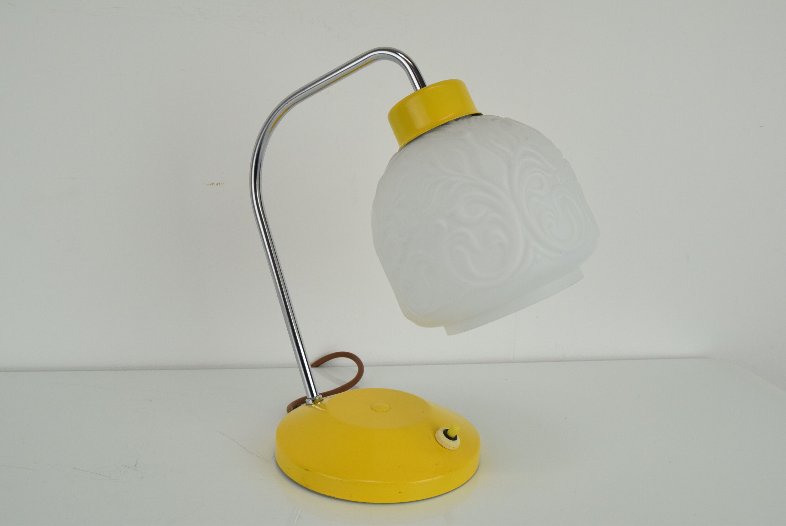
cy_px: 263
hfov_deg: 57.2
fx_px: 721
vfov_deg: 40.0
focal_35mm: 33
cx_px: 393
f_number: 10
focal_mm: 22
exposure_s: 1/400
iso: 1600
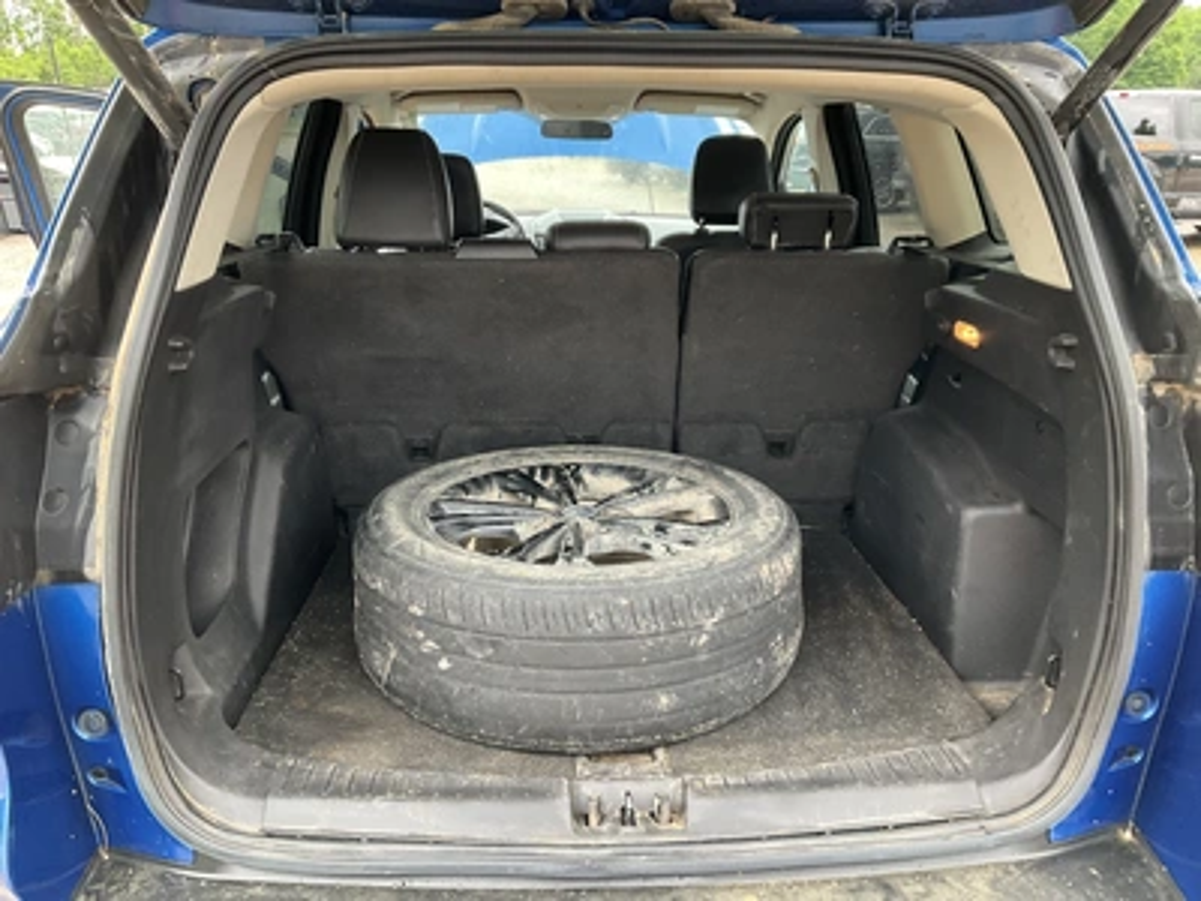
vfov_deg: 48.2
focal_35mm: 29
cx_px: 600
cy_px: 450
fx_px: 1006
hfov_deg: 61.7
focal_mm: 3
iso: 64
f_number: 1.8
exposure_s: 1/63
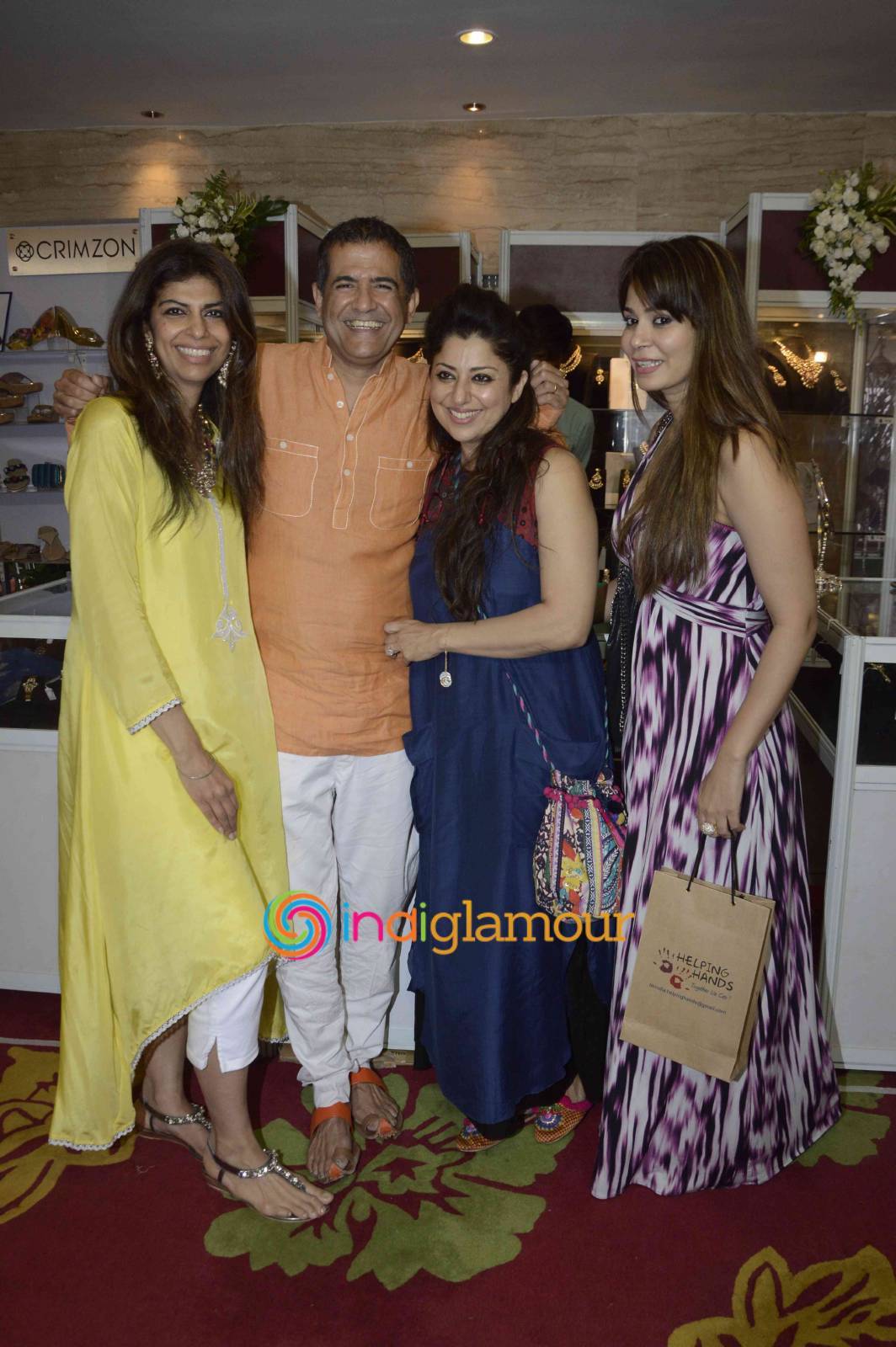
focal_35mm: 32
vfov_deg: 59.5
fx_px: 1178
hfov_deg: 41.6
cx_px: 448
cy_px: 674
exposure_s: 1/200
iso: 800
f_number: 8
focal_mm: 21
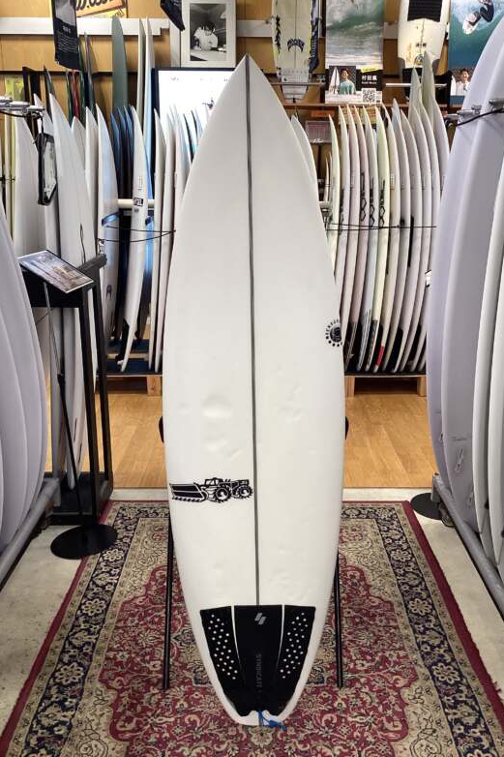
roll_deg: -0.1
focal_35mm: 33
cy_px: 385
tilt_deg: -18.0
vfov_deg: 57.2
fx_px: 693
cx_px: 274
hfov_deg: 39.9
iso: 80
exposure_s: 1/50
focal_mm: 3.3
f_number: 2.4
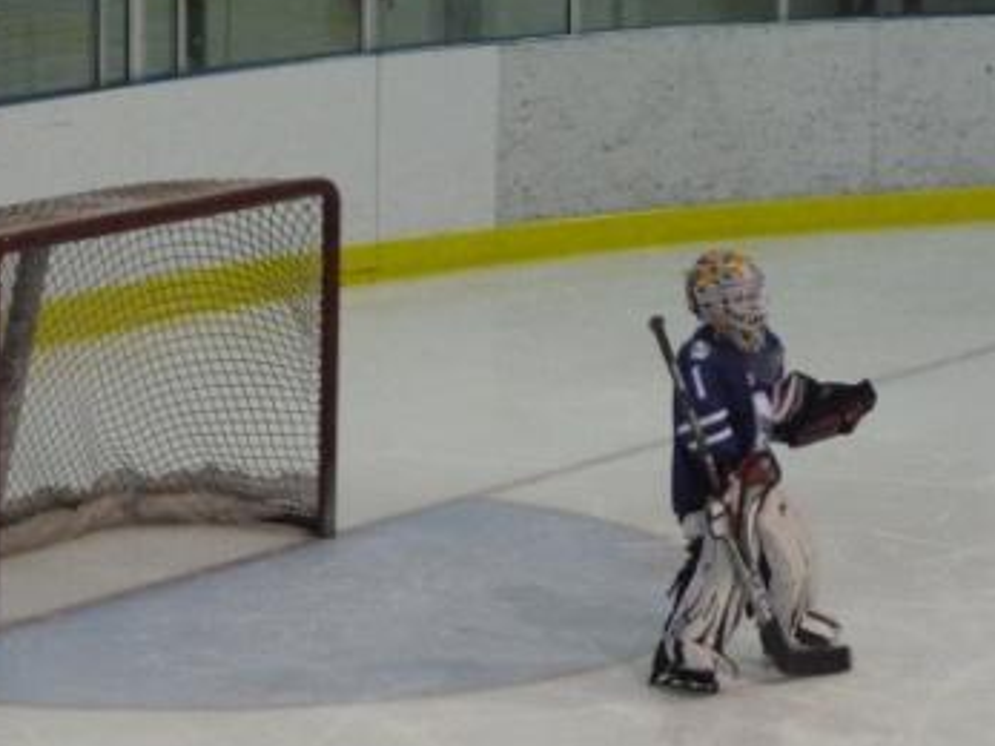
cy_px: 448
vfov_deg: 7.8
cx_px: 422
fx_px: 5459
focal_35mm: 190
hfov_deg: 10.4
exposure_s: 1/80
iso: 1000
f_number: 4.5
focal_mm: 24.1
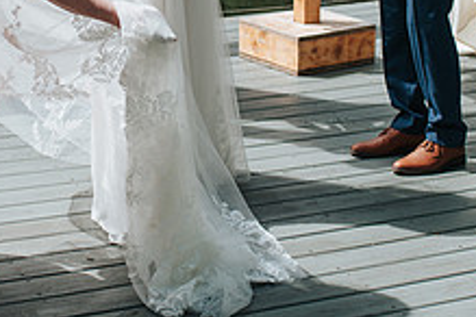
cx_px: 101
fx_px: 1375
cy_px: 62
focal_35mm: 104
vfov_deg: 13.1
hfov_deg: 19.5
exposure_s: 1/1250
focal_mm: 35
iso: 100
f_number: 3.5
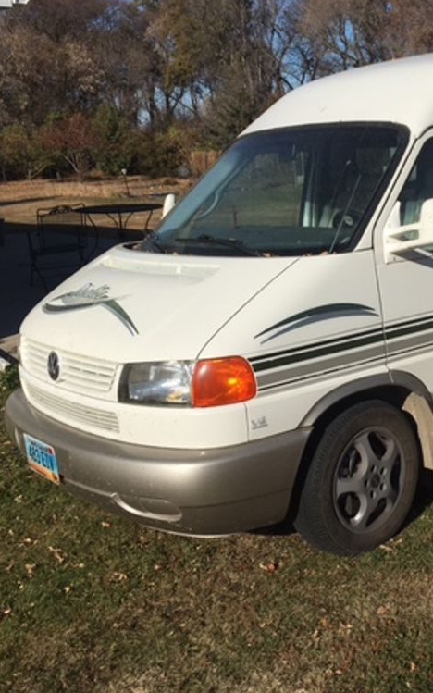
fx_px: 793
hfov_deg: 29.4
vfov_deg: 47.2
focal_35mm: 42
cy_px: 343
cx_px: 383
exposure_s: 1/3846
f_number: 2.2
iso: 25
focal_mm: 4.15
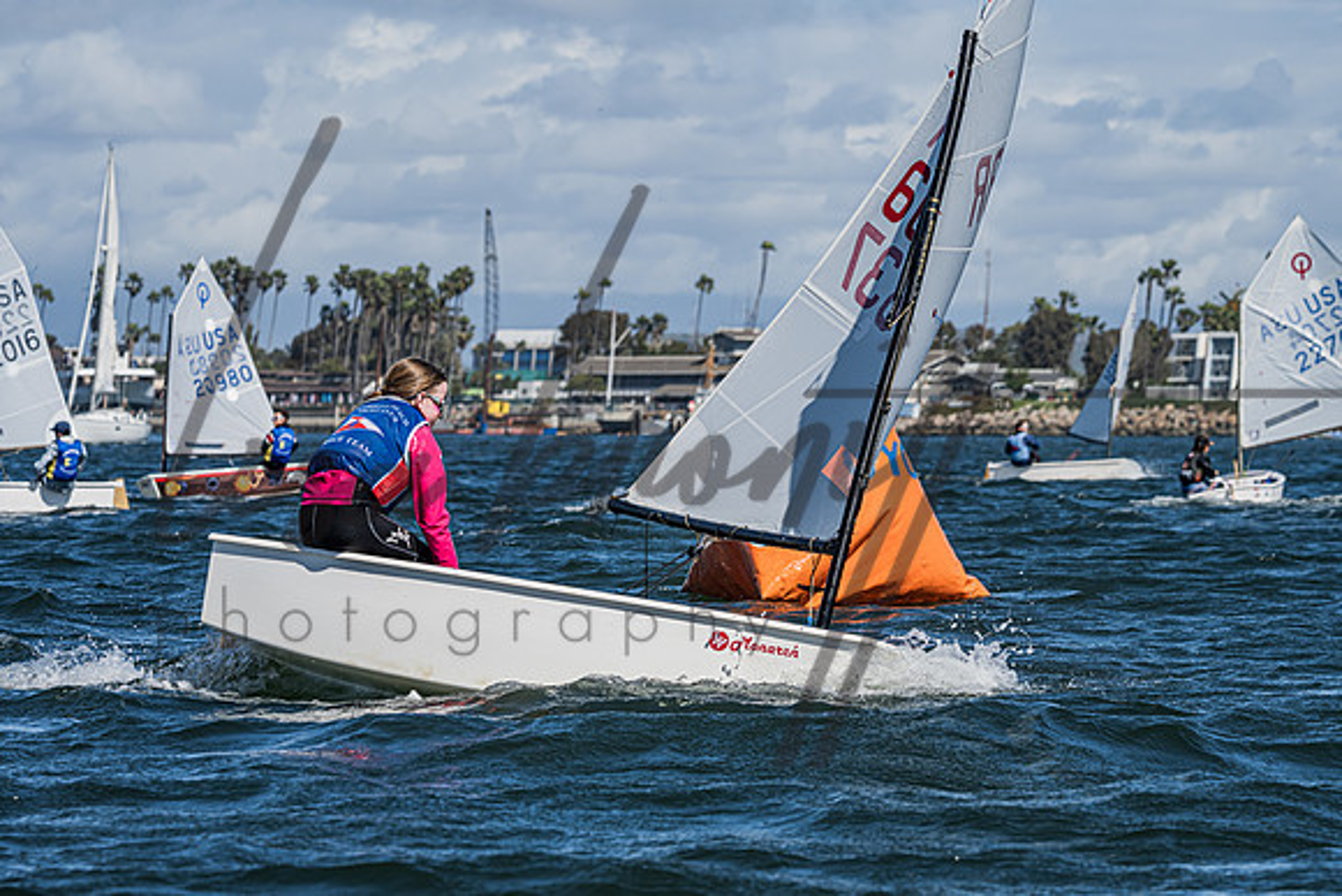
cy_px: 448
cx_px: 671
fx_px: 6084
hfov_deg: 12.6
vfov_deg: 8.4
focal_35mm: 163
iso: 320
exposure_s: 1/1250
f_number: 10
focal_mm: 160
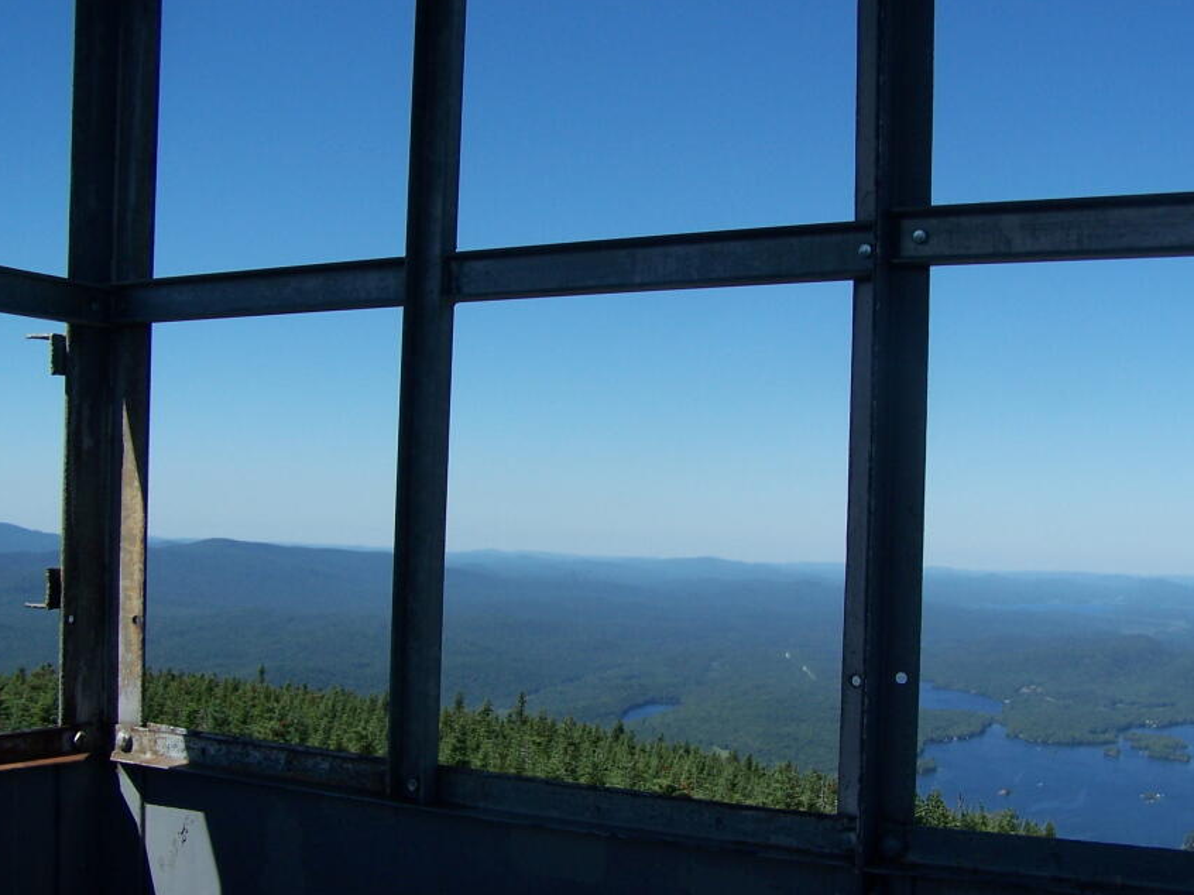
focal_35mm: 46
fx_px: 1586
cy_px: 491
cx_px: 663
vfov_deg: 31.5
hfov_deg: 41.2
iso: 80
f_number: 4
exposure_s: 1/1000
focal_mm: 6.3
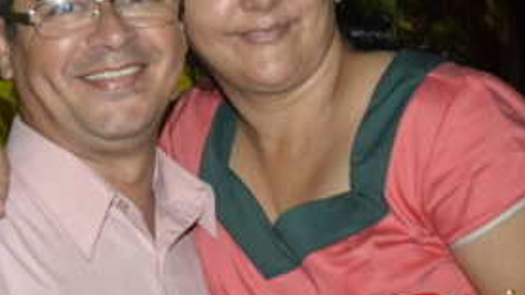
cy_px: 104
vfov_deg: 13.3
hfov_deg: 23.3
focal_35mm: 91
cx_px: 185
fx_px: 1266
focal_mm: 32
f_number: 4.2
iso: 3200
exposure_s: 1/60
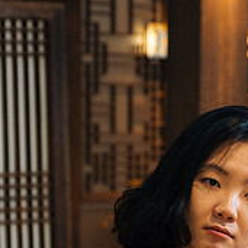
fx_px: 1540
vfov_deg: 9.2
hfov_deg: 9.2
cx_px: 180
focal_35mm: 190
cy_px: 230
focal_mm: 44.1
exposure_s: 1/125
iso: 1600
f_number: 3.2
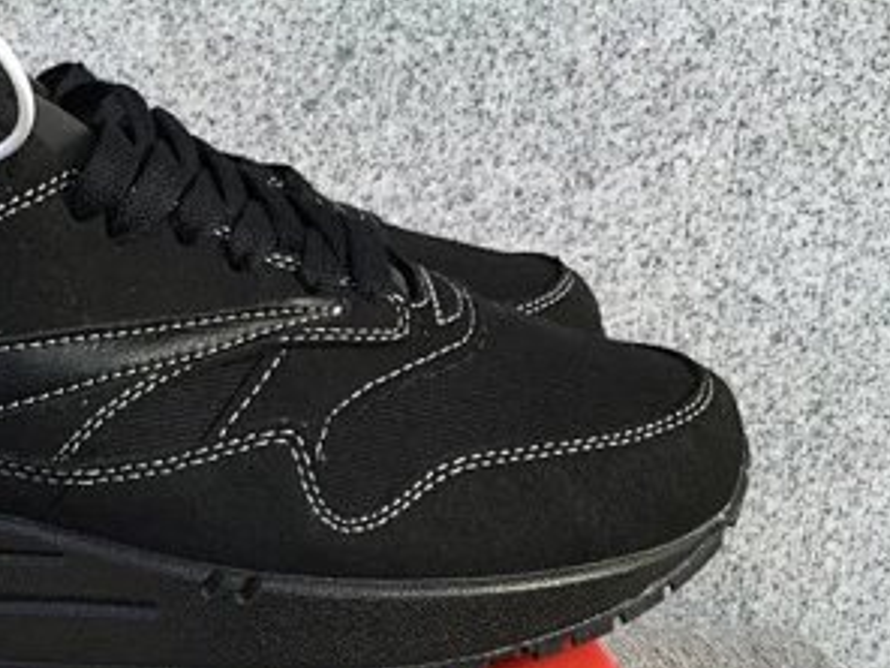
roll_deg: +0.1
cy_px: 569
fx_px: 1723
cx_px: 63
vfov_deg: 21.6
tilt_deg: -20.8
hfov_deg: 27.7
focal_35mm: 67
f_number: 2.4
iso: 25
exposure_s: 1/110
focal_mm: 3.3
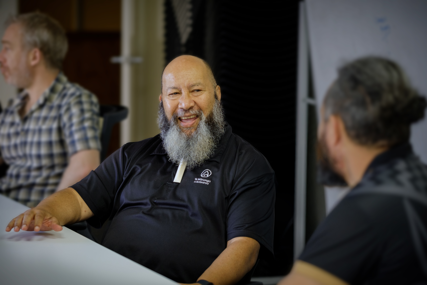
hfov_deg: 15.2
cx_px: 214
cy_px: 142
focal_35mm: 135
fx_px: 1601
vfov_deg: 10.2
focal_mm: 90
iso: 1000
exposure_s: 1/340
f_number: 2
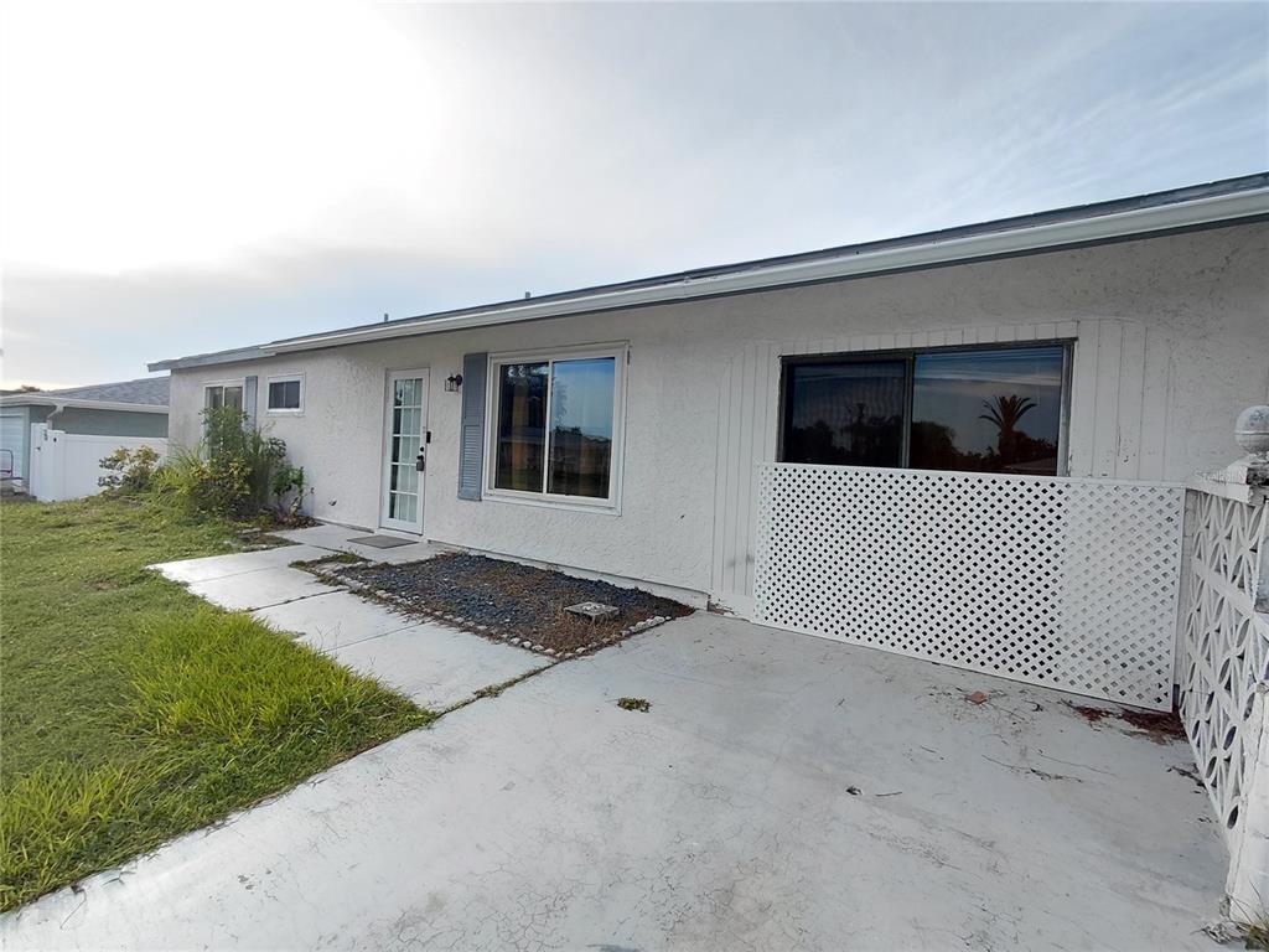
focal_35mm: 16
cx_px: 634
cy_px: 476
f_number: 2.2
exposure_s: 1/532
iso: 40
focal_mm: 1.64
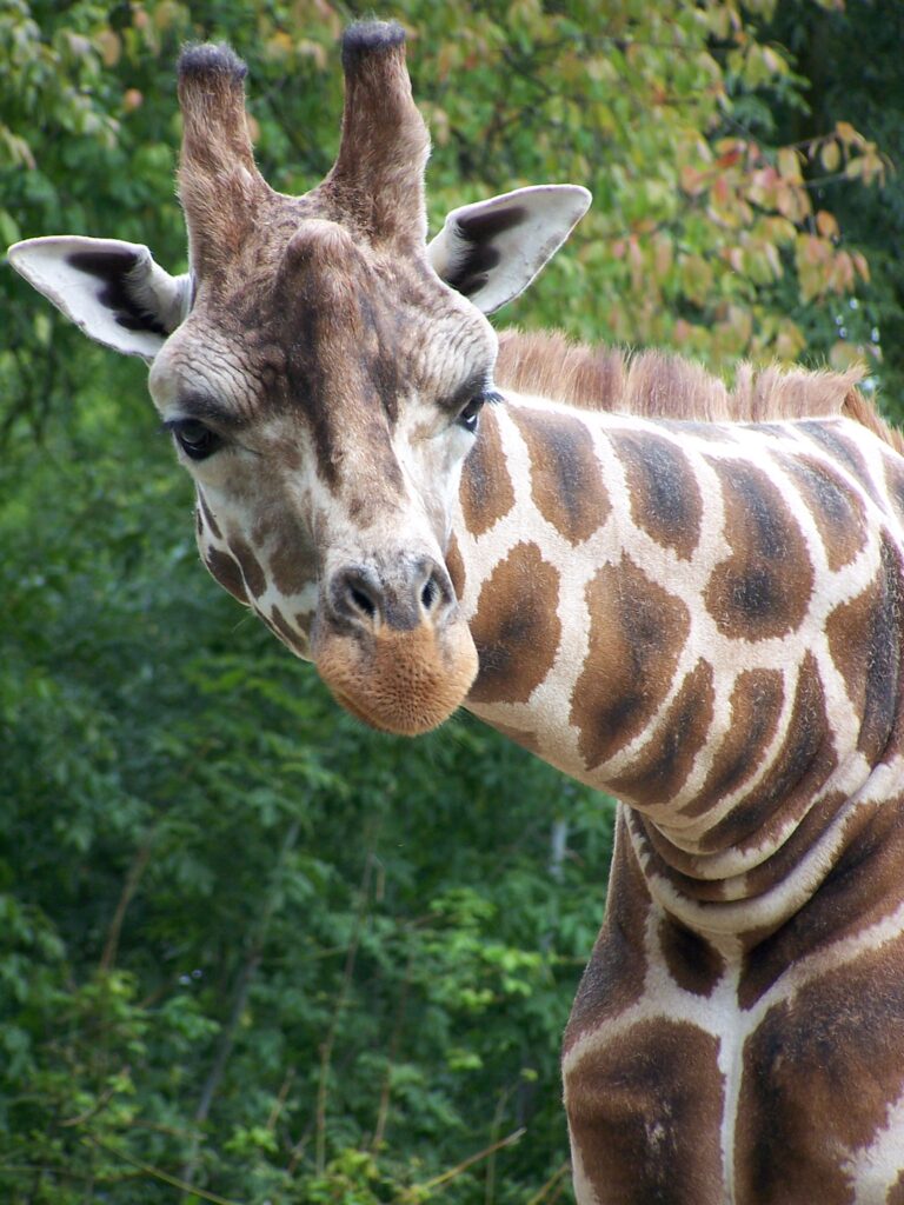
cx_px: 452
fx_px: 10028
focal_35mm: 288
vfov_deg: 6.9
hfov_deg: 5.2
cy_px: 602
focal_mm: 47.7
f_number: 3.6
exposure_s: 1/180
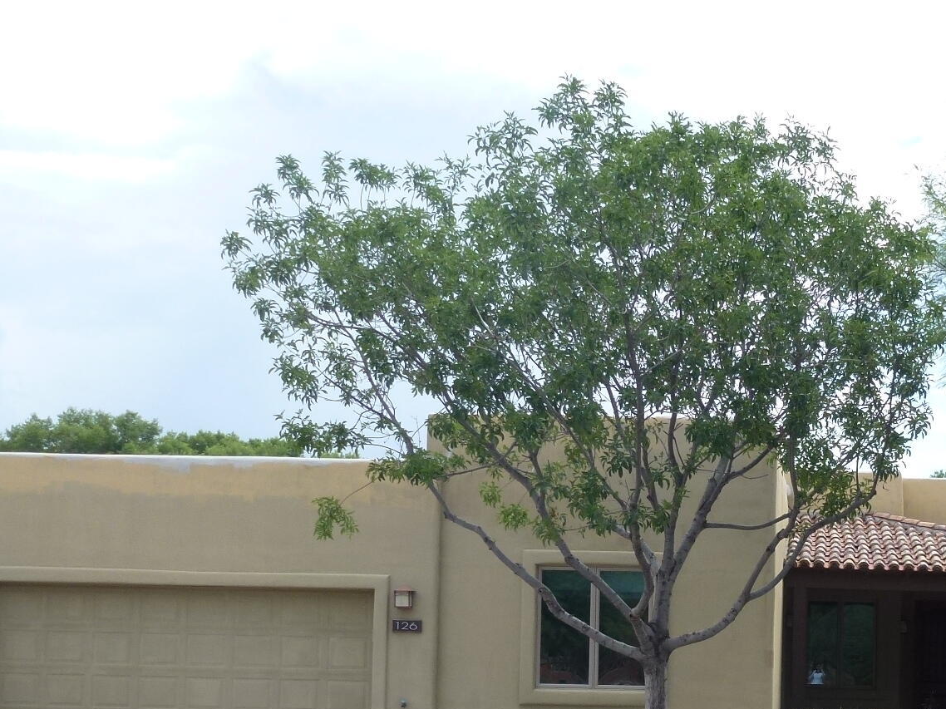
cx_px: 771
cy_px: 635
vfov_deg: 26.2
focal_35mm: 54
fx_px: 1475
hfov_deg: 34.4
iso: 100
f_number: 3.5
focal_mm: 5.4
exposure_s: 1/640
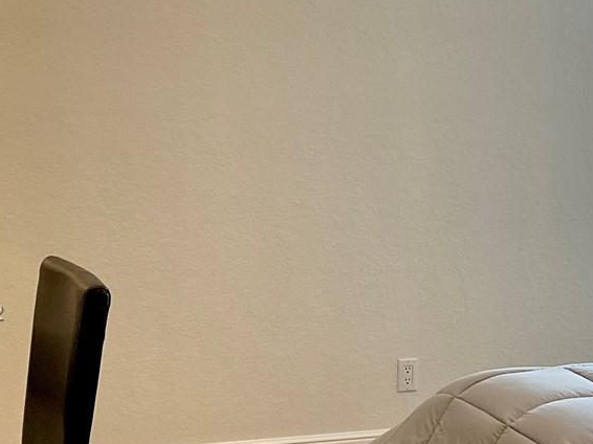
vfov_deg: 17.9
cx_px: 506
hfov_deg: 23.4
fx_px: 1404
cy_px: 314
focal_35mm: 82
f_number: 1.8
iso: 64
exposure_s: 1/100
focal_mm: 3
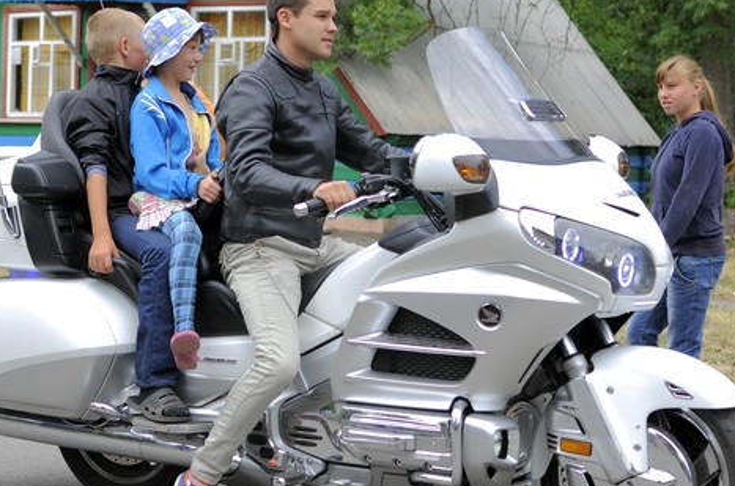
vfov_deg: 17.2
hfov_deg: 25.8
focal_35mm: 79
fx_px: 1604
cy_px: 271
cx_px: 364
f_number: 3.5
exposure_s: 1/500
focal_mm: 35
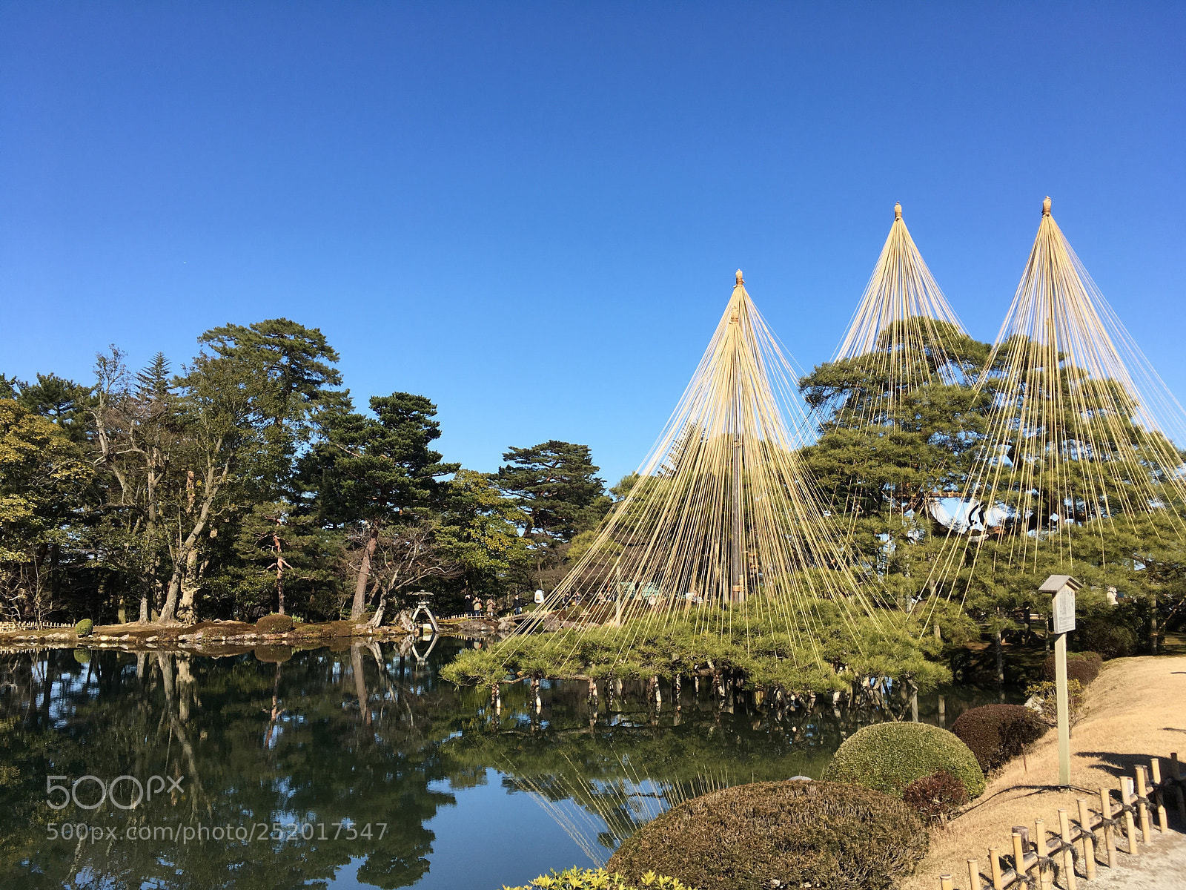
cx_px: 593
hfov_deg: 61.7
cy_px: 445
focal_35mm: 29
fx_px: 994
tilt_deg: +6.2
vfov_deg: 48.2
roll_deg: +0.3
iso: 25
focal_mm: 4.15
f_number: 2.2
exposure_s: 1/1202
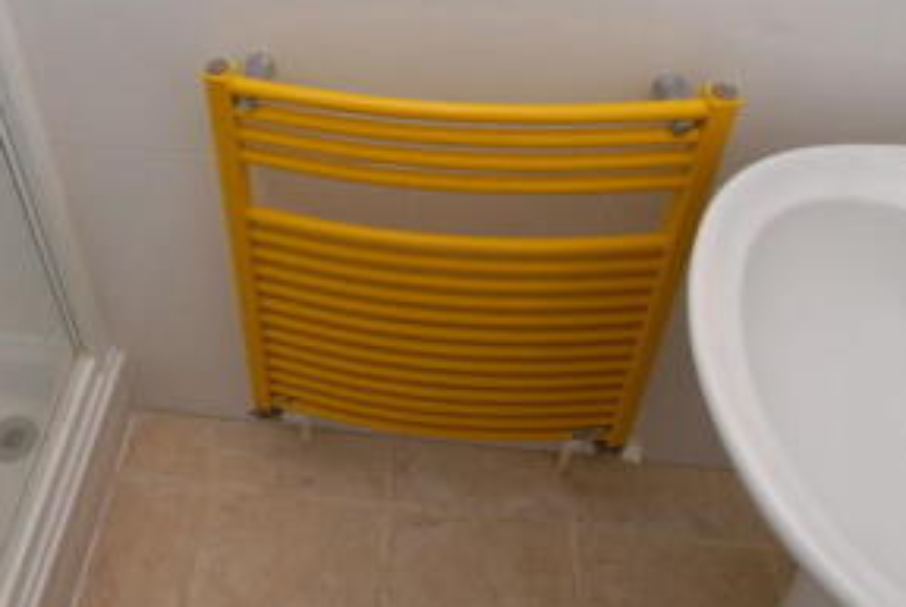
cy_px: 102
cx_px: 291
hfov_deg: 54.4
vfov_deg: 37.3
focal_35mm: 34
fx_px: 857
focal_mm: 10
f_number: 5
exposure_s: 1/60
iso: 200
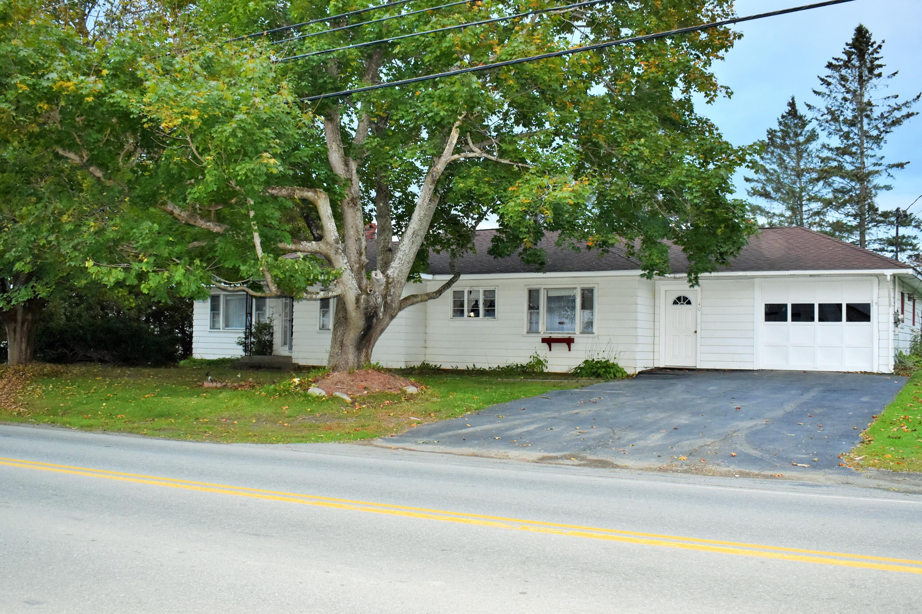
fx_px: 845
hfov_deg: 57.2
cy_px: 307
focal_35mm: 33
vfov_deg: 40.0
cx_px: 461
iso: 800
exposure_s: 1/100
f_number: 5
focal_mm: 22
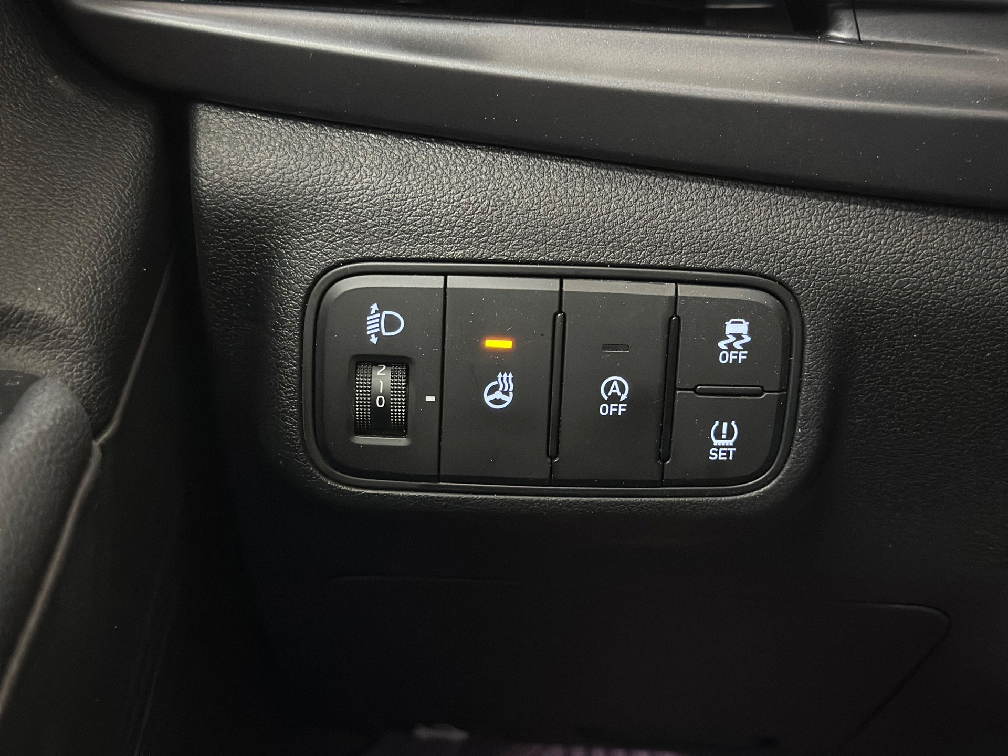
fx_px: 1398
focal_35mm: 48
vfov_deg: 30.3
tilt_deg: -18.9
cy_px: 378
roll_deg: -3.5
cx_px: 504
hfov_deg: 39.7
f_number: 1.78
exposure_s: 1/20
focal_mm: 6.86
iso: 1000
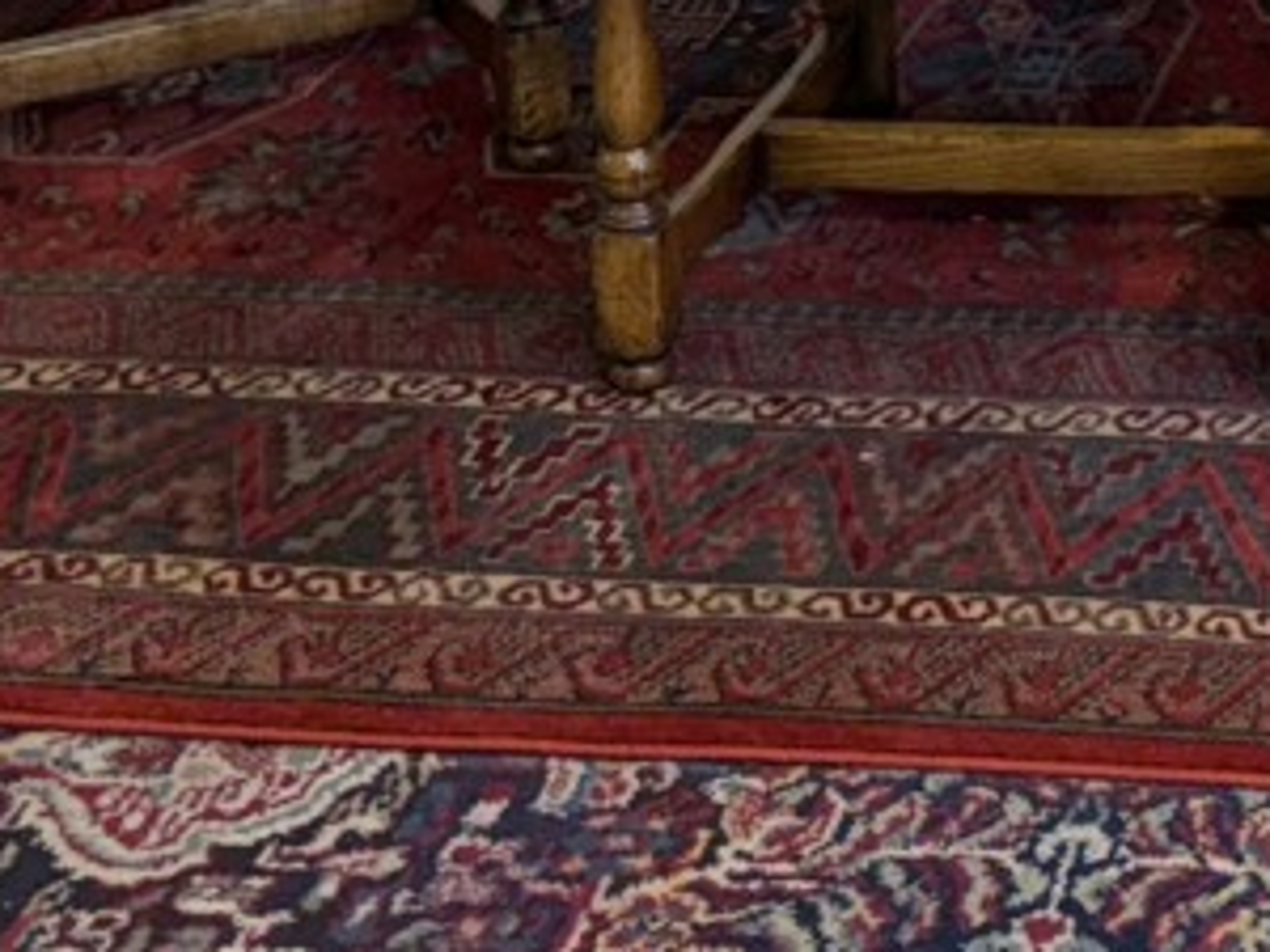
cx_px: 1901
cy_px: -702
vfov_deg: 13.9
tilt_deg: -13.0
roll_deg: -1.0
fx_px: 3522
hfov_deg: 18.2
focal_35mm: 96
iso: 160
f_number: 1.78
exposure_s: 1/100
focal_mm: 6.76
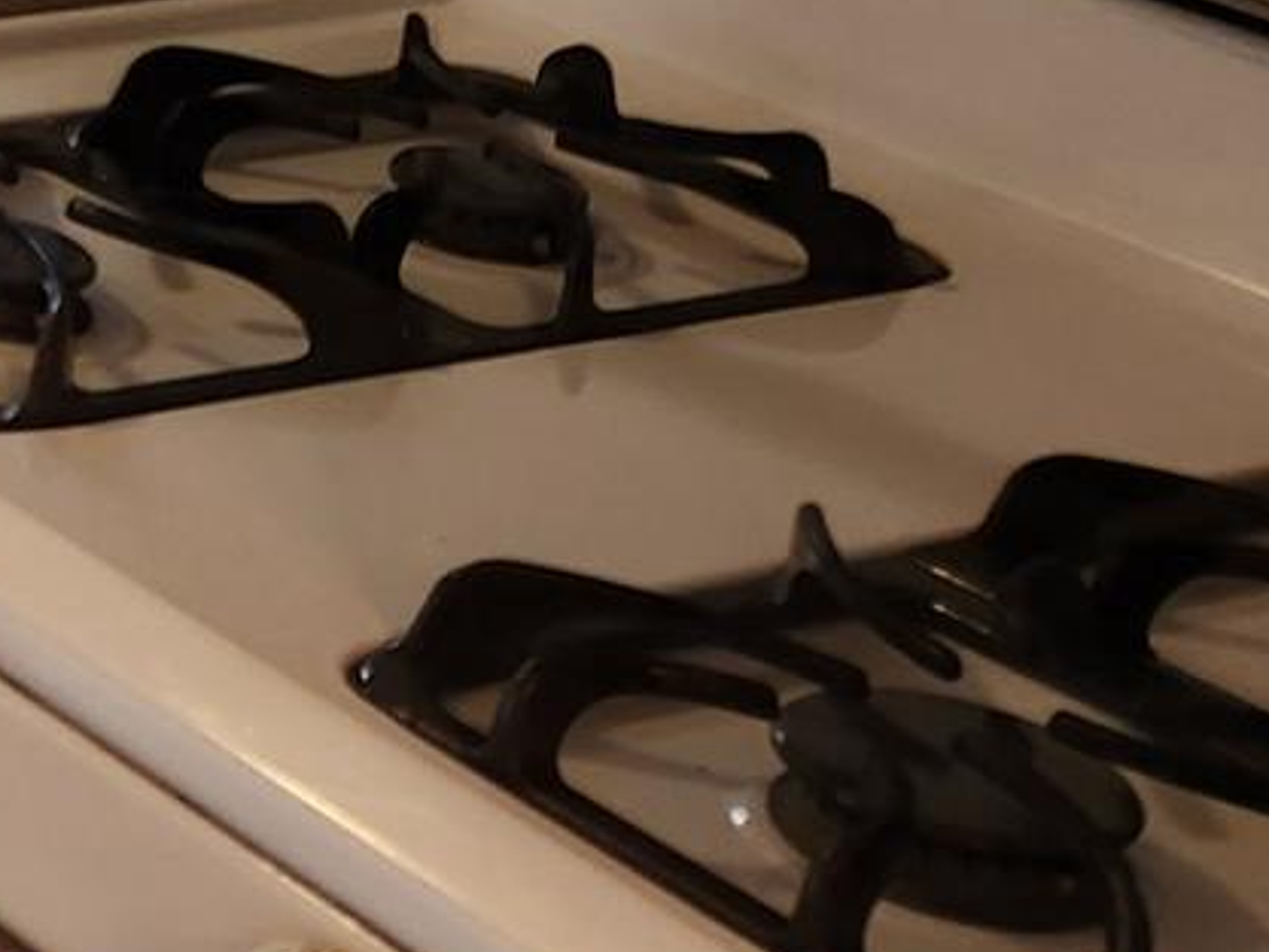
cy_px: -757
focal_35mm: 113
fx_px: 4144
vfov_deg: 12.1
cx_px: -1646
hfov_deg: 13.5
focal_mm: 5.4
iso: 125
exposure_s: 1/120
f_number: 1.8
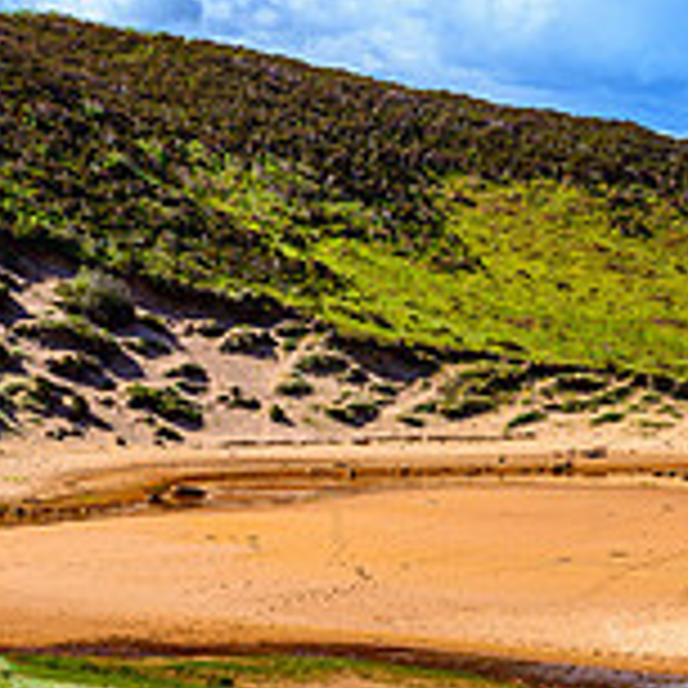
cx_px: 580
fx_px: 3778
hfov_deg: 10.4
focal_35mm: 168
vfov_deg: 10.3
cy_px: 722
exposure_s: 1/160
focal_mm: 52
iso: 125
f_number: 7.1
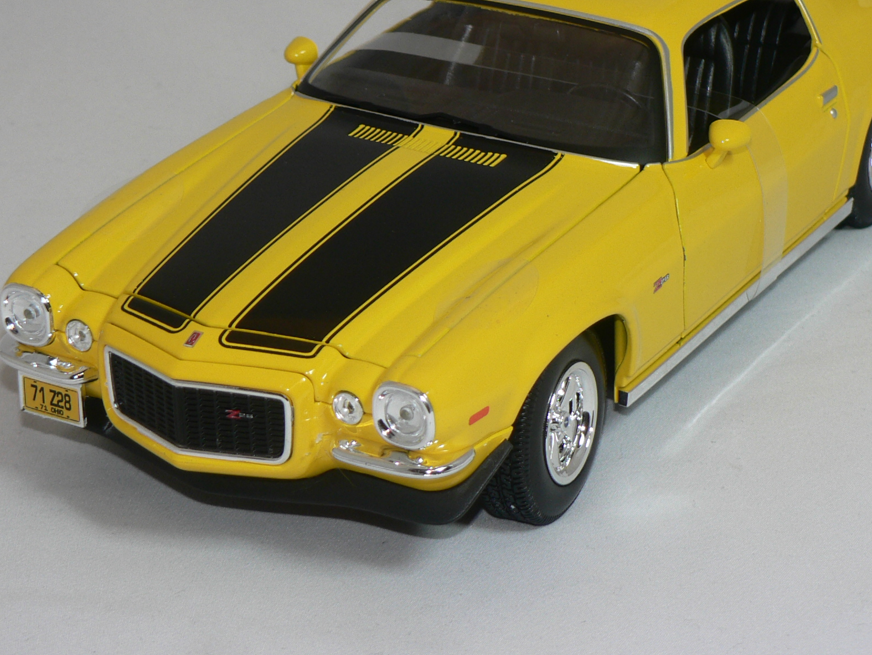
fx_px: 2620
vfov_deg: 14.2
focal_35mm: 104
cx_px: 433
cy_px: 214
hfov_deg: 18.9
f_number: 3.2
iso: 80
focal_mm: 10.7
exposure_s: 1/60
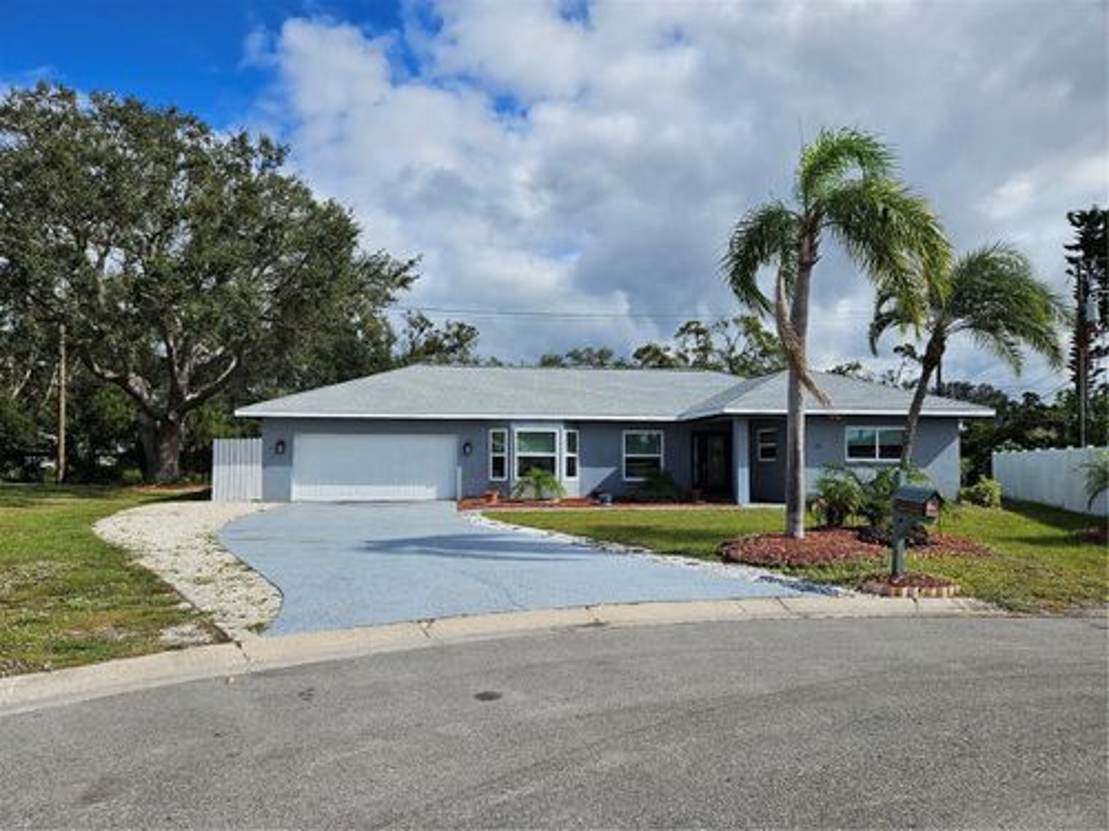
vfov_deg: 58.9
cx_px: 554
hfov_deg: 73.9
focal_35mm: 23
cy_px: 416
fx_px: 737
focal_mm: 5.4
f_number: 1.8
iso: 25
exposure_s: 1/2897
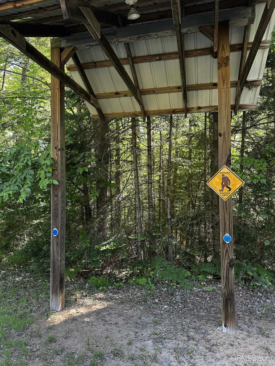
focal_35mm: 24
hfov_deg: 56.8
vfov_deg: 71.6
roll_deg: +0.2
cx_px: 138
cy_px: 183
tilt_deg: +0.8
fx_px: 254
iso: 160
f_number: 1.78
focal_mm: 6.86
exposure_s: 1/121
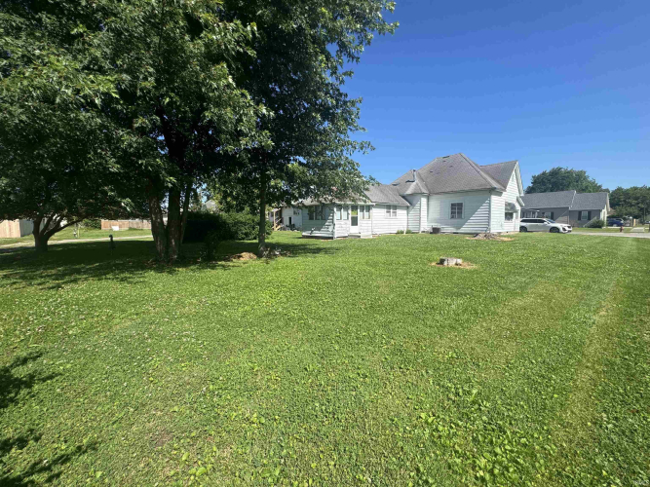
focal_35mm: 14
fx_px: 263
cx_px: 325
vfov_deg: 85.7
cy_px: 244
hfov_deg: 102.1
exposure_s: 1/1370
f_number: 2.2
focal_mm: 2.22
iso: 50
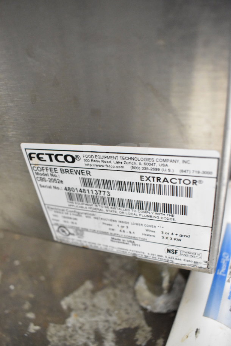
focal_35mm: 27
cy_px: 173
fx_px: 260
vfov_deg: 67.4
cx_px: 116
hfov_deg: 47.9
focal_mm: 18
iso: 6400
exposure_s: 1/80
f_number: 4.5
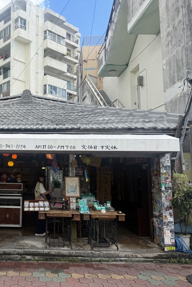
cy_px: 144
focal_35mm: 34
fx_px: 272
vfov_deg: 55.8
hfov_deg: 36.3
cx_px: 17
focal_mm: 6.76
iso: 80
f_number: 1.78
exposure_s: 1/2000
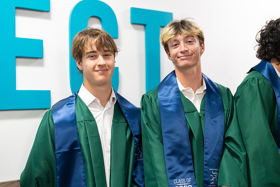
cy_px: 94
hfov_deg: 39.6
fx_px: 389
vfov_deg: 27.0
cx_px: 140
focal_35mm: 50
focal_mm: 50
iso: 500
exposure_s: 1/320
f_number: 1.2
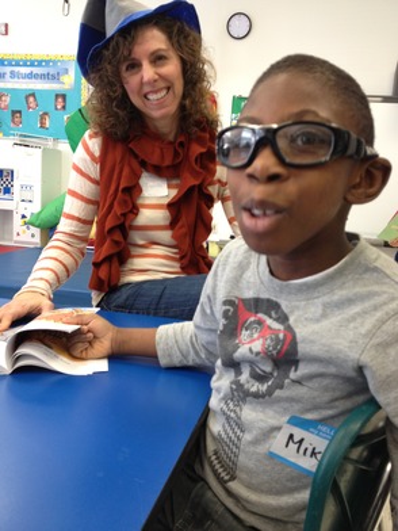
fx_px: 537
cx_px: 199
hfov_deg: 40.7
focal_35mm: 35
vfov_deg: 52.6
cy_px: 266
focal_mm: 4.28
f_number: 2.4
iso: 64
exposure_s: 1/20
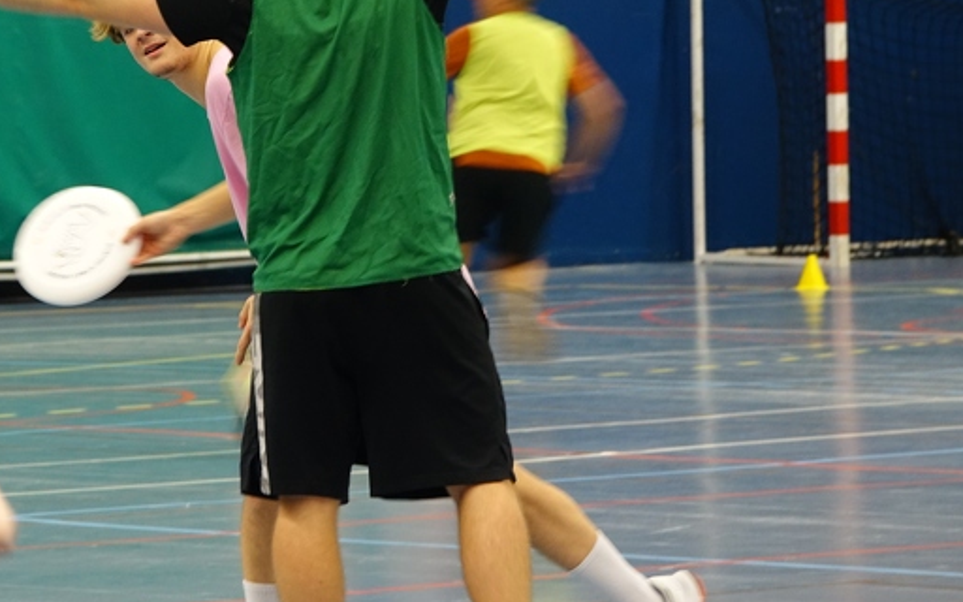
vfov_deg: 4.7
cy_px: 113
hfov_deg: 7.5
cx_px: 404
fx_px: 7322
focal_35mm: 279
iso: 800
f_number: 4
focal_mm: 64.84
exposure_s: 1/25
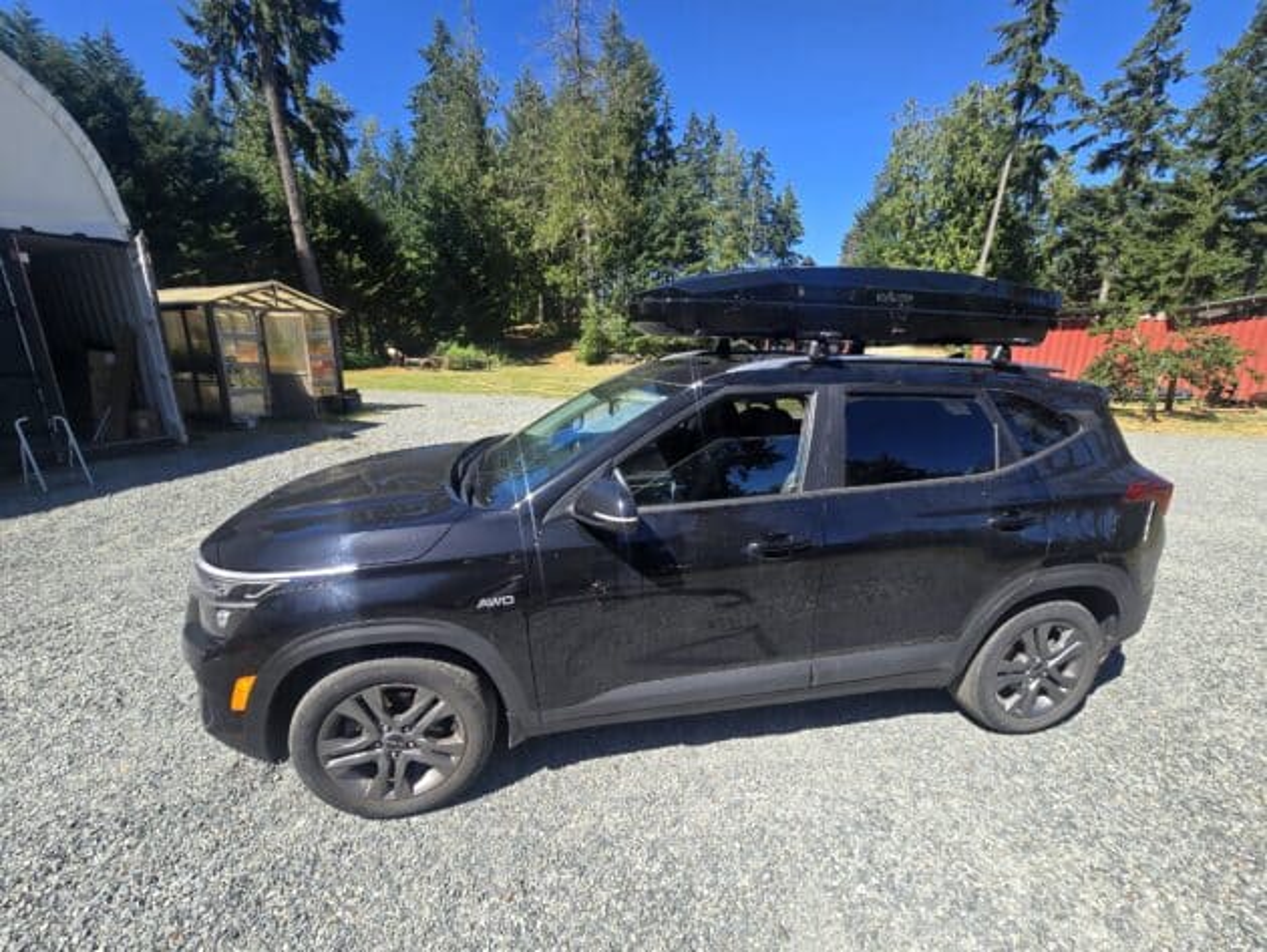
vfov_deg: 90.0
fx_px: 476
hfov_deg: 106.2
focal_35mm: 13
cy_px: 476
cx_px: 634
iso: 50
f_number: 2.2
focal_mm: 2.2
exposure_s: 1/1027
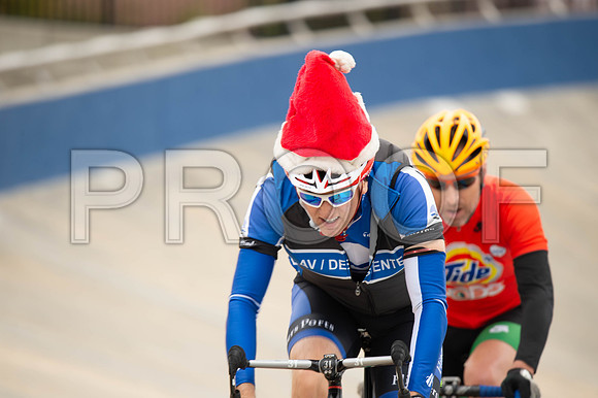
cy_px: 199
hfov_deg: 4.6
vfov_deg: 3.1
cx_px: 299
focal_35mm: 450
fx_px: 7470
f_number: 6.3
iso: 250
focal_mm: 450
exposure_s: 1/125
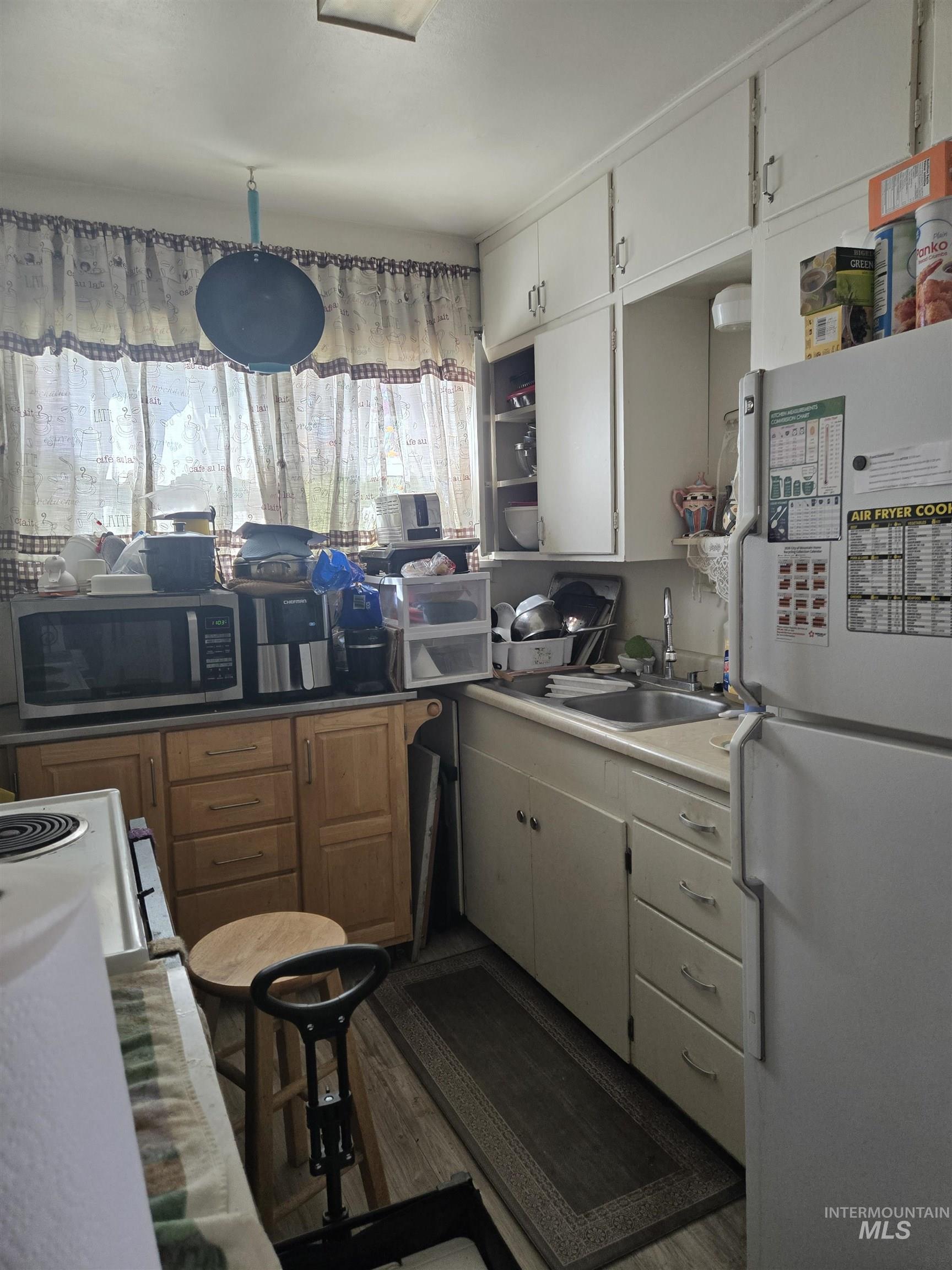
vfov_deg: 73.9
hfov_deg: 58.9
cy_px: 635
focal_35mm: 23
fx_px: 843
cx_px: 476
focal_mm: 5.4
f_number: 1.8
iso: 160
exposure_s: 1/120
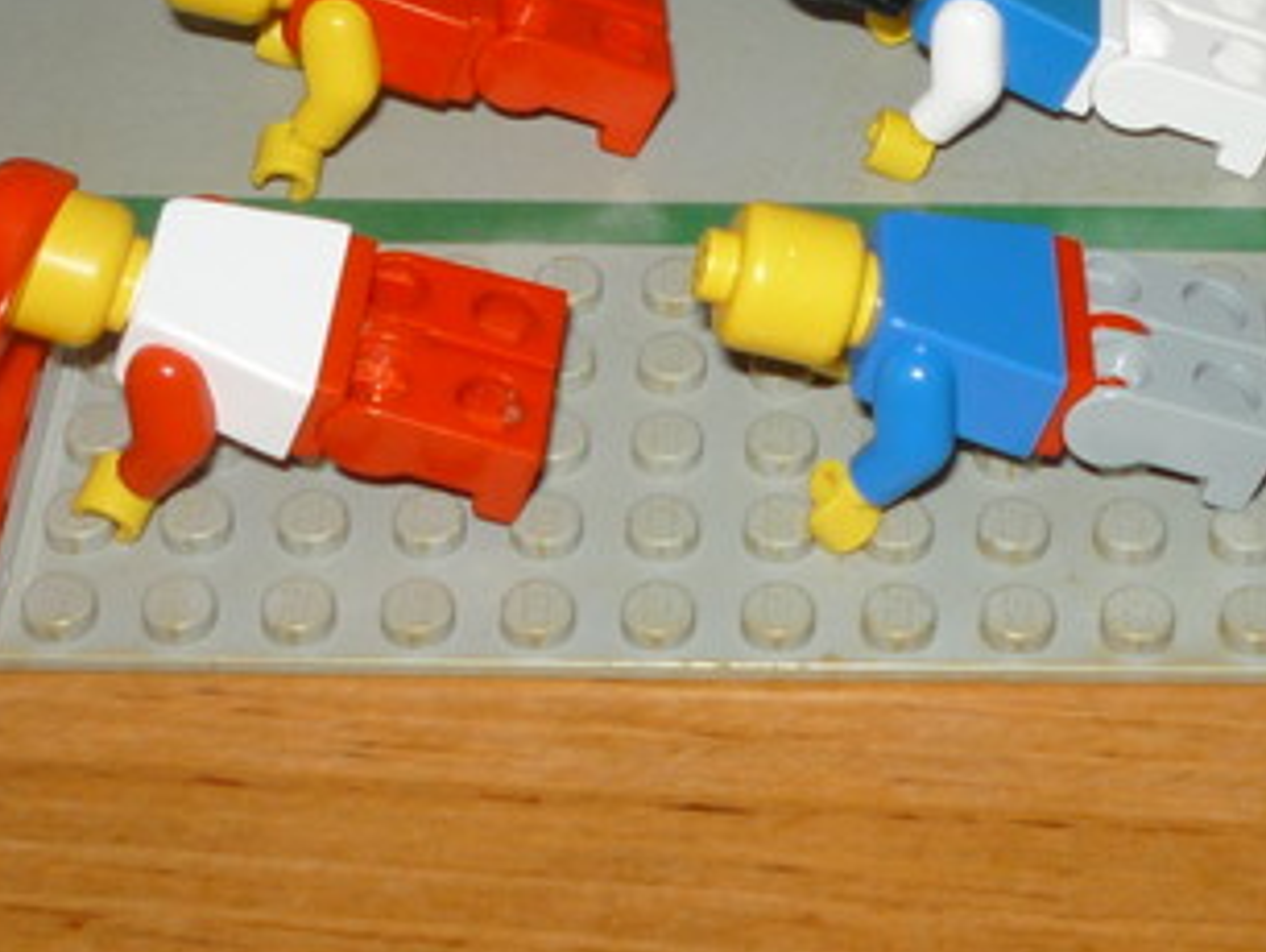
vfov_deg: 15.2
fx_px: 3441
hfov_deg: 20.7
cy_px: -201
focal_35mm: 94
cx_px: 885
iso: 100
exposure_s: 1/30
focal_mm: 5.2
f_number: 4
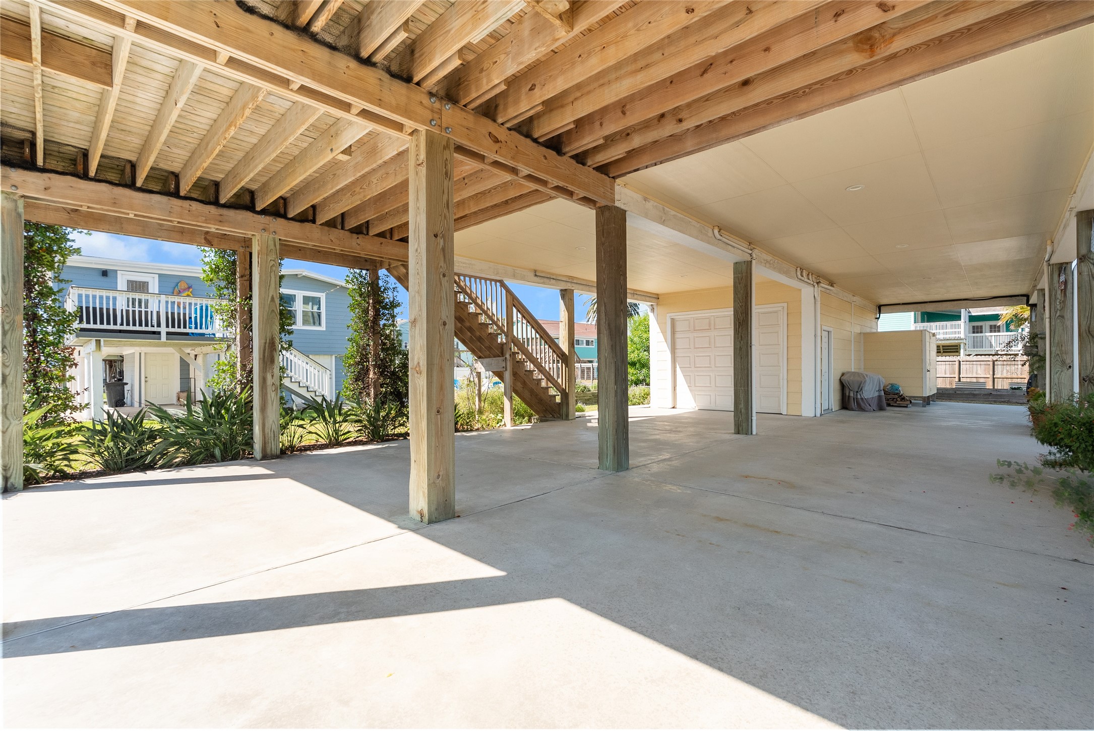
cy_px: 366
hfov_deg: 96.7
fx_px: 486
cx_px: 547
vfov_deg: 73.8
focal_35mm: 16
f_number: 8
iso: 1000
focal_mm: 16
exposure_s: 1/80
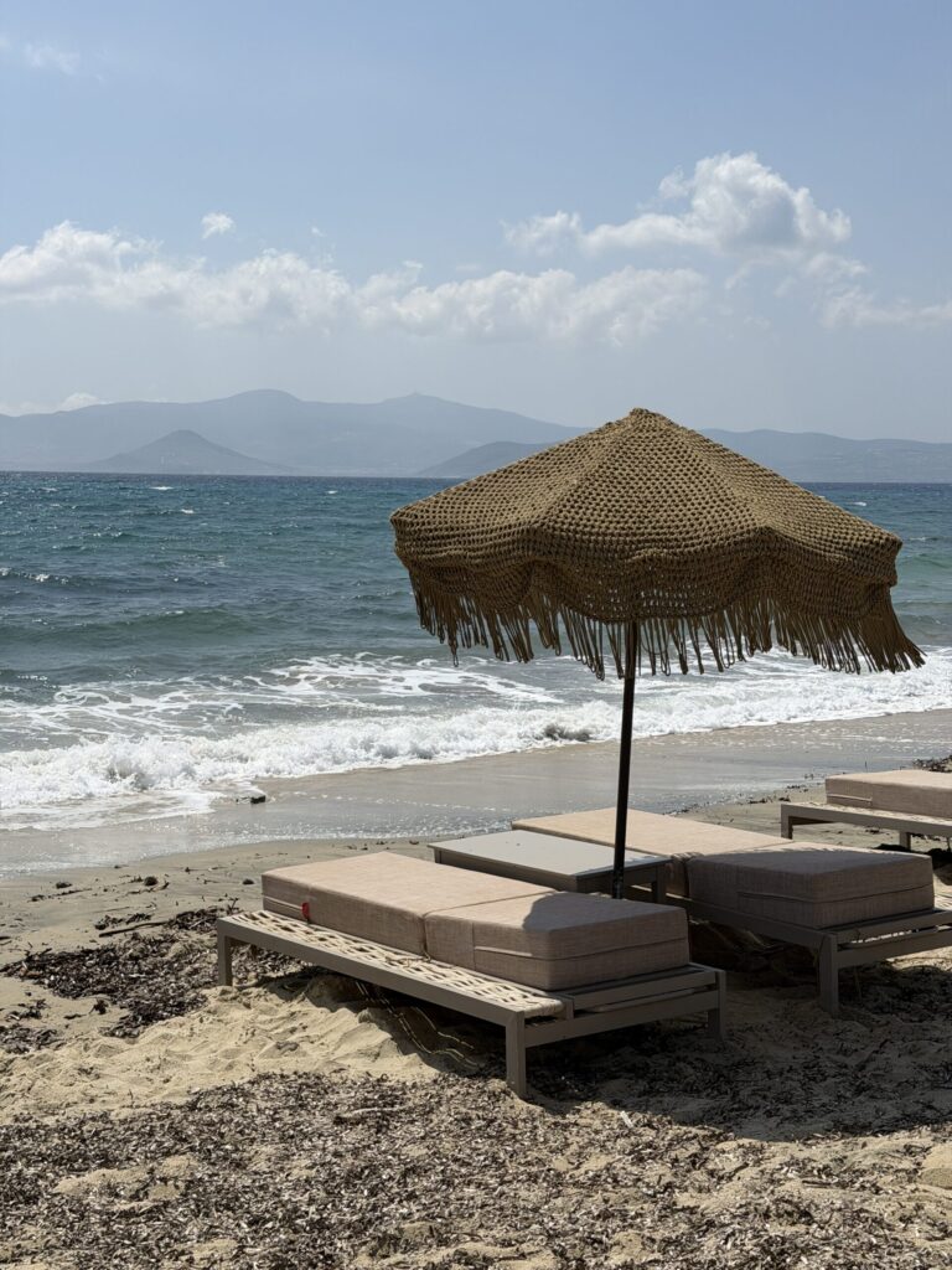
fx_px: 1760
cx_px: 476
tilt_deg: -5.4
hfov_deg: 30.3
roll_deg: -0.8
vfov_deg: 39.7
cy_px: 635
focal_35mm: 48
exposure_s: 1/11364
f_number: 1.78
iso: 64
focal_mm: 6.76
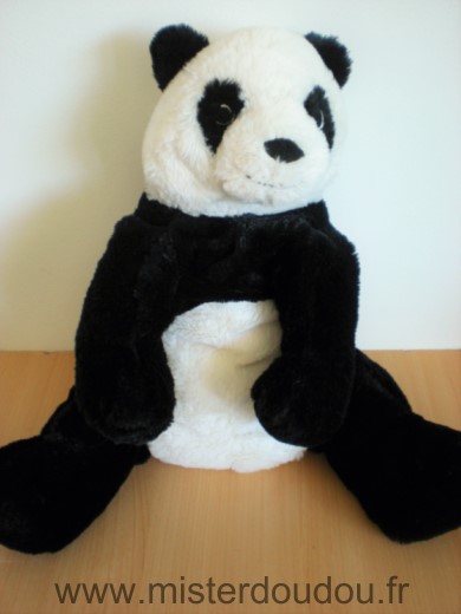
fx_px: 675
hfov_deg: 37.7
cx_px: 230
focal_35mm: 38
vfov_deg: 49.0
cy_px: 307
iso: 200
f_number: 3.1
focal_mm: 6.3
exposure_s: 1/26.5
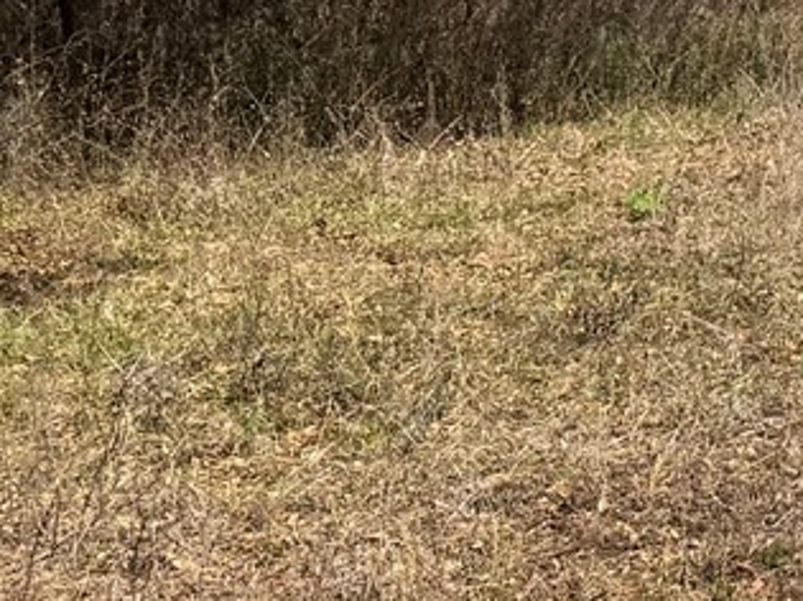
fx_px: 2829
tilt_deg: -5.6
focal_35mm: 122
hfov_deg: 13.1
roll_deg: +1.9
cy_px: 74
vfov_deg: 12.1
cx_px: 1795
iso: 80
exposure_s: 1/4950
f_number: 1.78
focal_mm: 6.76
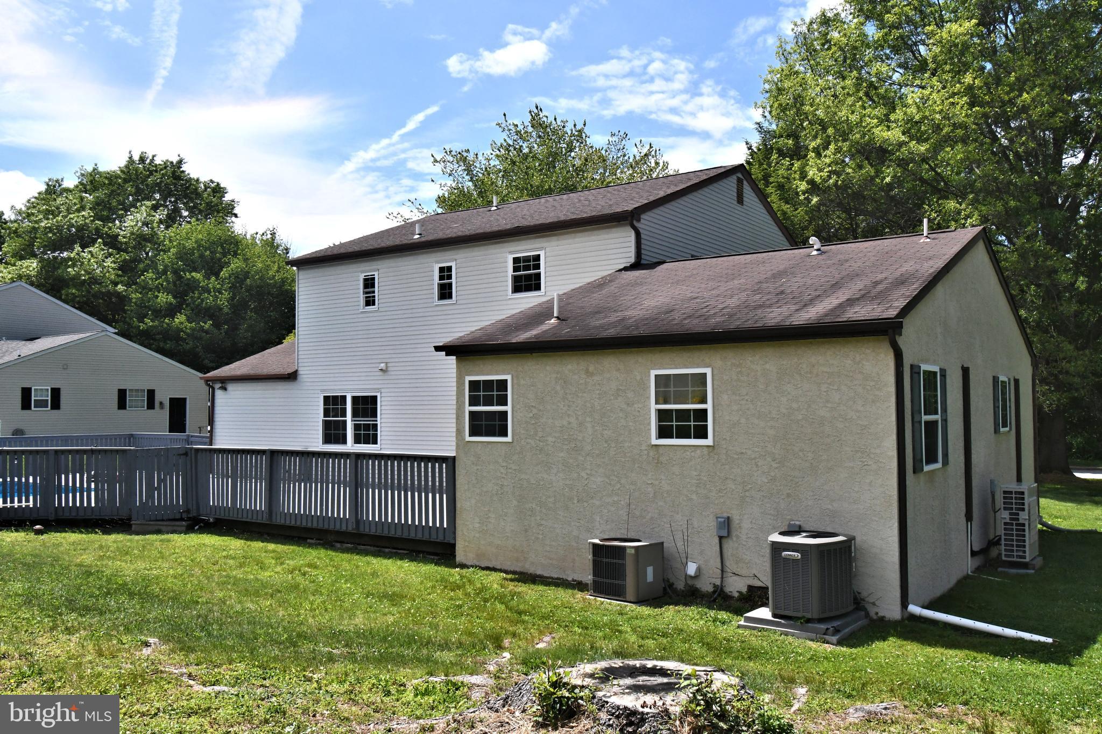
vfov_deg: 43.6
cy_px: 367
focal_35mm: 30
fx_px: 918
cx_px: 551
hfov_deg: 61.9
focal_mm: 20
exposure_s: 1/1000
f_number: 14
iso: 1250
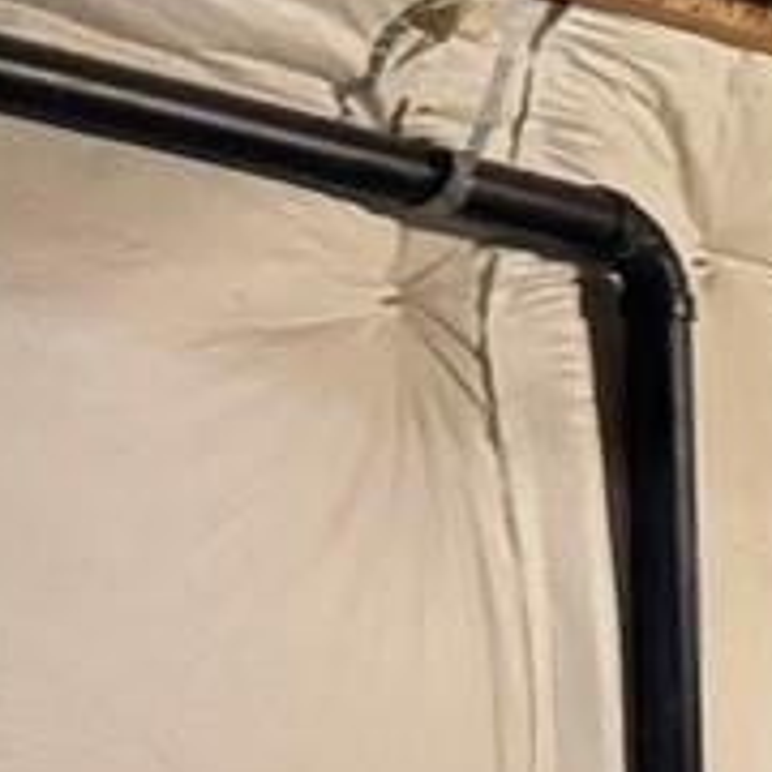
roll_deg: +0.3
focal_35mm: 189
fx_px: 4769
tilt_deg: -2.8
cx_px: 2552
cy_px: 1141
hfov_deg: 7.7
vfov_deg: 9.0
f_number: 1.78
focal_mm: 6.76
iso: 800
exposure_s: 1/60
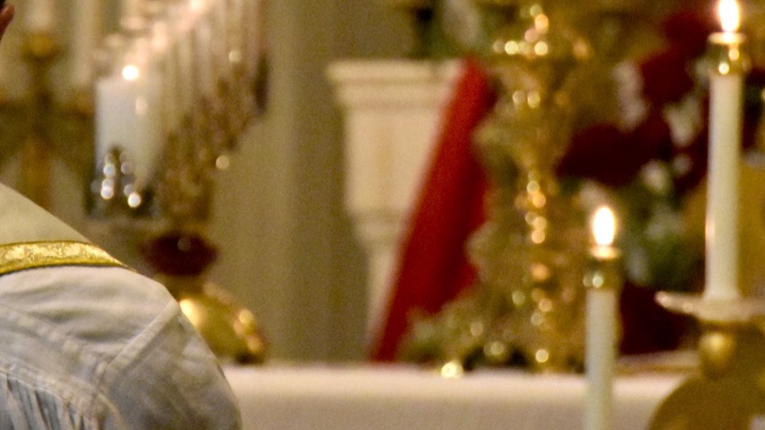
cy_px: -45
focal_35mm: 627
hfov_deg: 3.4
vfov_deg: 1.9
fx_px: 12717
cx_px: 195
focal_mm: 170
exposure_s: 1/125
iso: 11400
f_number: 5.6
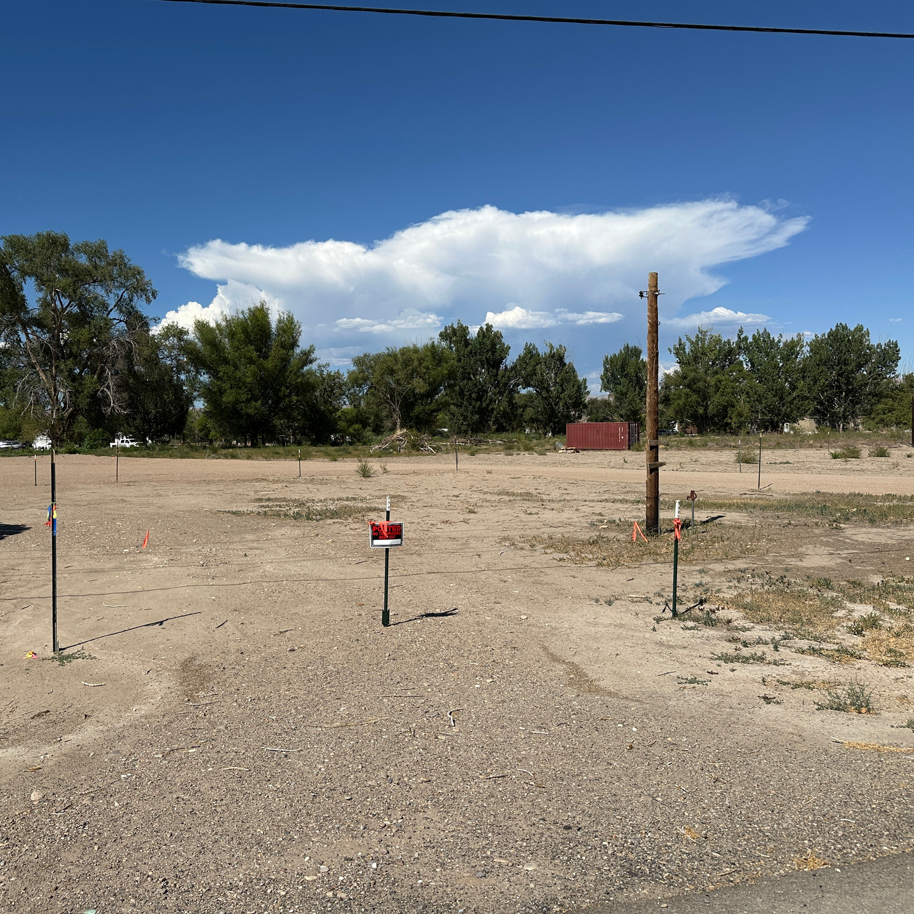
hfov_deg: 55.0
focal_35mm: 29
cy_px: 452
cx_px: 345
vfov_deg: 55.6
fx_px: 866
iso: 80
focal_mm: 6.86
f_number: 1.78
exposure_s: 1/8197
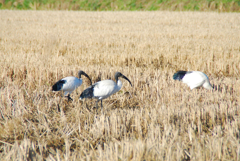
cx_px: 121
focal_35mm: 356
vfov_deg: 3.9
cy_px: 82
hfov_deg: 5.8
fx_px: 2376
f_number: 6.3
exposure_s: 1/2000
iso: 800
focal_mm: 200
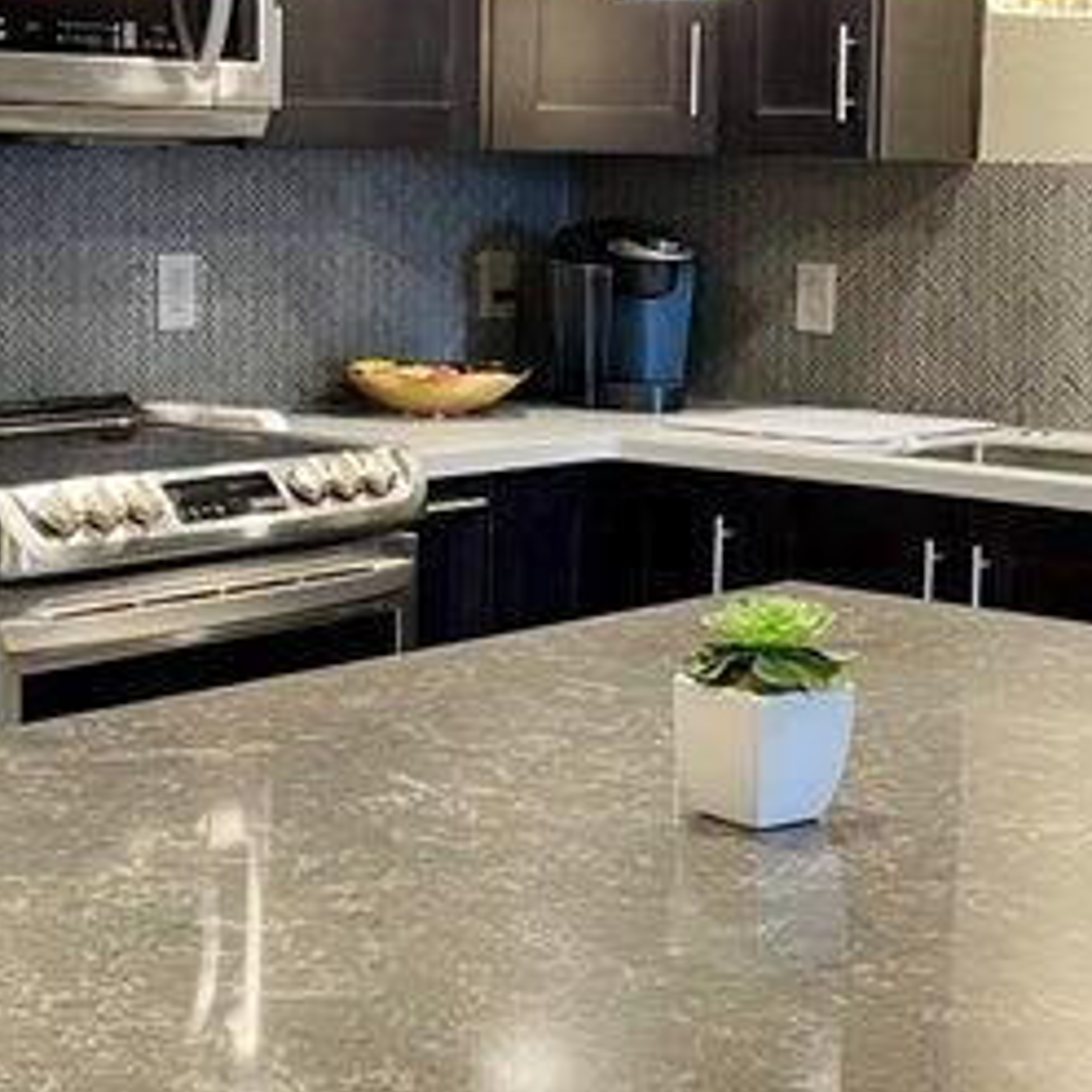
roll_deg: -0.9
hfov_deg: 21.9
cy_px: 427
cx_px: 597
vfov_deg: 21.9
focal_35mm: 79
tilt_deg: -4.5
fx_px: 2820
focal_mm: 4.2
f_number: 1.6
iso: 250
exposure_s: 1/60
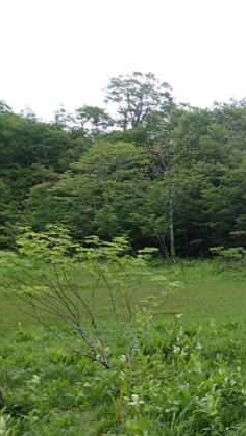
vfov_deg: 39.4
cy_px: 292
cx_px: 383
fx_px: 602
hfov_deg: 19.6
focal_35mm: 52
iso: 100
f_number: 2.8
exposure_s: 1/400
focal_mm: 4.5
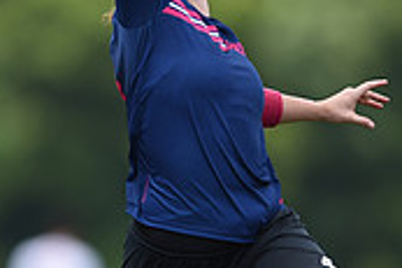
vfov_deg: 1.0
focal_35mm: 1338
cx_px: 174
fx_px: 14927
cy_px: 141
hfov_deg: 1.5
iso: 100
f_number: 2.8
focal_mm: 400
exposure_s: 1/1000
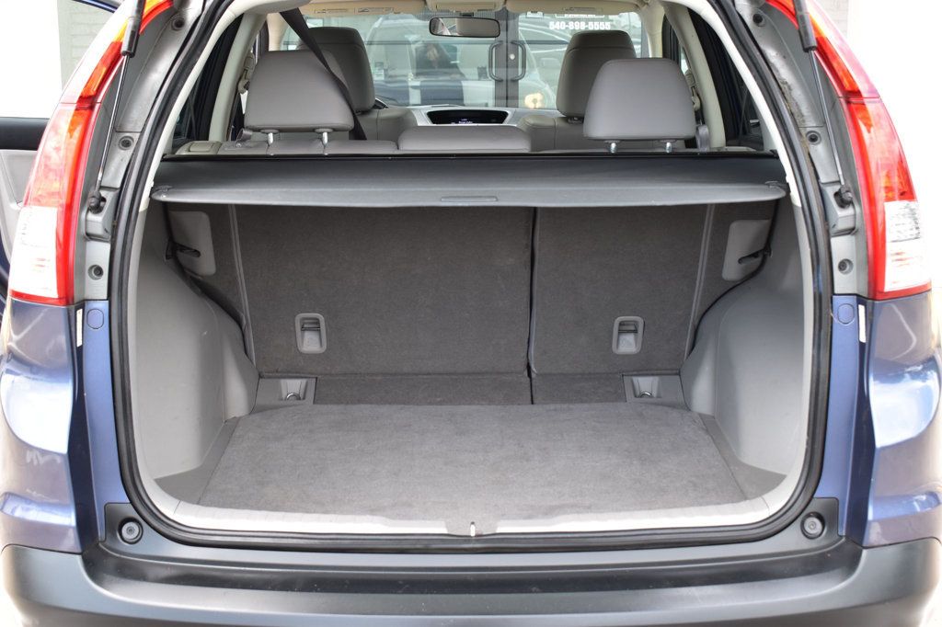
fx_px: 1373
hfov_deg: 37.9
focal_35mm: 52
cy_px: 314
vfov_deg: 25.7
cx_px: 471
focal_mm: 35
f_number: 8
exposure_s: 1/80
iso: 400
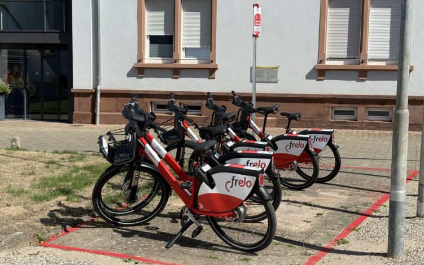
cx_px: 211
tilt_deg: -3.6
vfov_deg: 24.9
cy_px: 123
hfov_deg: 38.9
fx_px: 601
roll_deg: -0.9
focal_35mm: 52
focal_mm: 6.76
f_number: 1.78
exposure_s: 1/5587
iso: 64
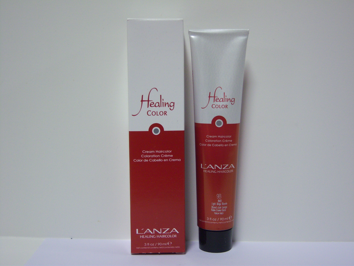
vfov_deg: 26.1
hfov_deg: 34.3
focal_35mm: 56
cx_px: 177
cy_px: 133
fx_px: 573
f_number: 3.4
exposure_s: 1/40
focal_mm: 11.7
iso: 160
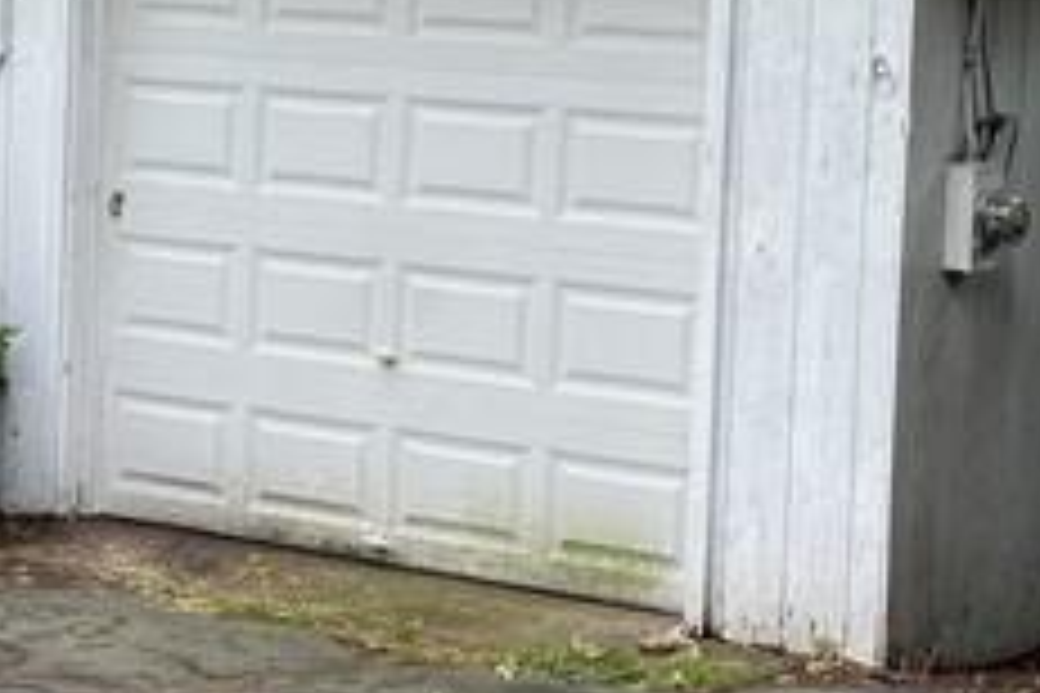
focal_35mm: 120
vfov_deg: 11.4
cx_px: 279
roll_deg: -1.5
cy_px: 324
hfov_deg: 17.0
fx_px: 3466
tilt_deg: -6.2
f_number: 1.8
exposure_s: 1/767
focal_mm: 4.25
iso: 32
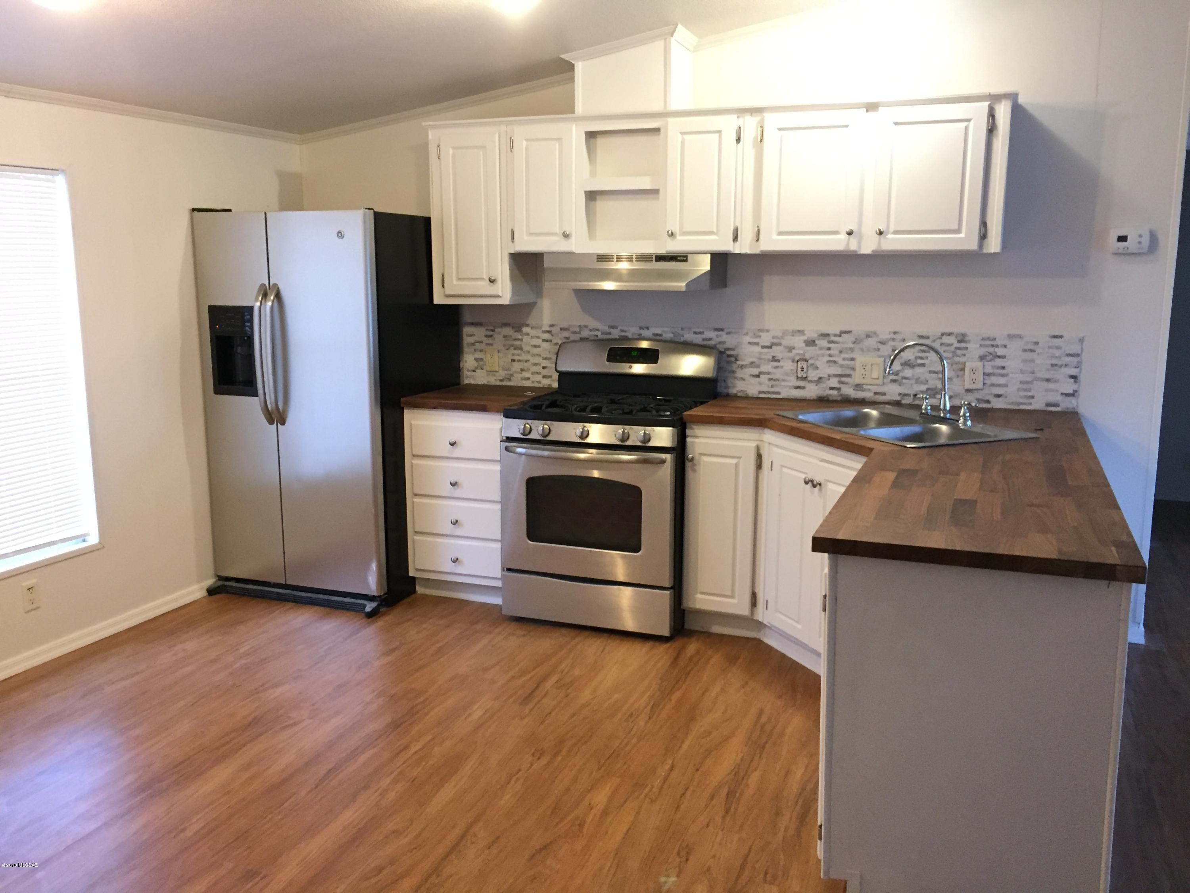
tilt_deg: -8.7
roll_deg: -0.7
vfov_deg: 48.2
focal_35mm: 29
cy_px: 446
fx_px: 997
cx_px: 595
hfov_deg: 61.7
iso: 250
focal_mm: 4.15
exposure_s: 1/17
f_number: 2.2
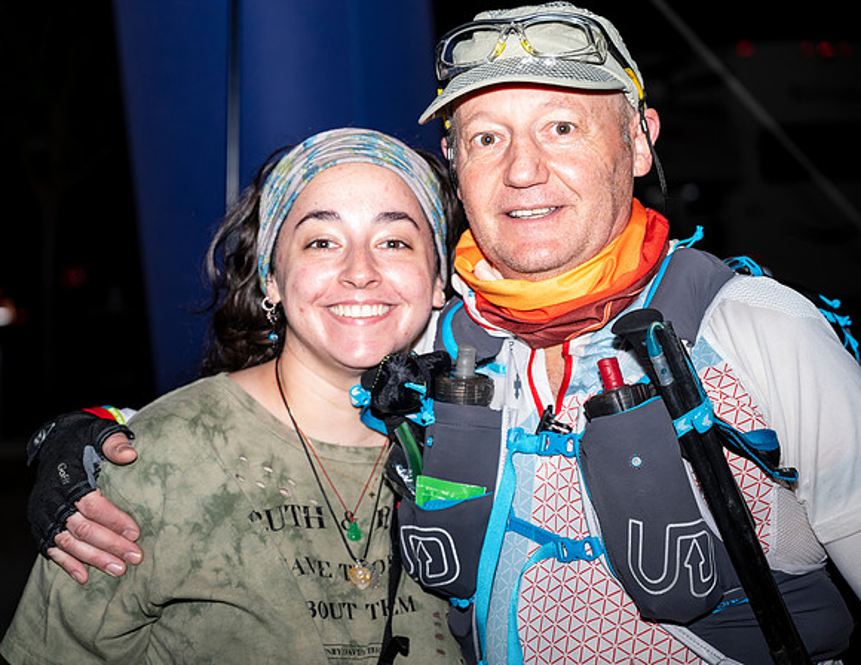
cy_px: 332
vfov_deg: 19.4
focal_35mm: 77
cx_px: 361
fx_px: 1942
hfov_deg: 25.0
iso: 320
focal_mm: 70
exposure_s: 1/200
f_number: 4
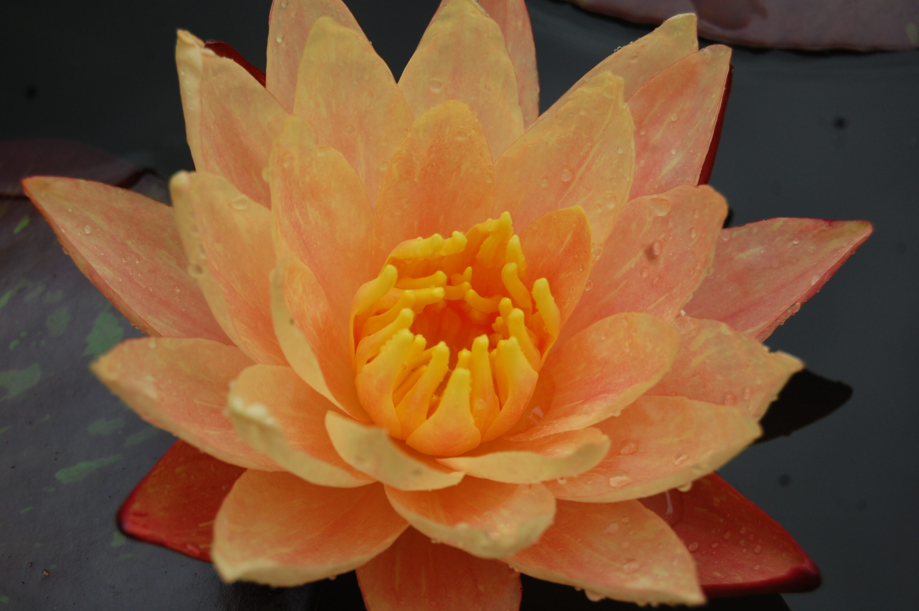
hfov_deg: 27.0
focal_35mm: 75
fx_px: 1913
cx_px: 460
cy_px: 306
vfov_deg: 18.1
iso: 200
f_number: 9
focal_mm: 50
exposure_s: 1/320
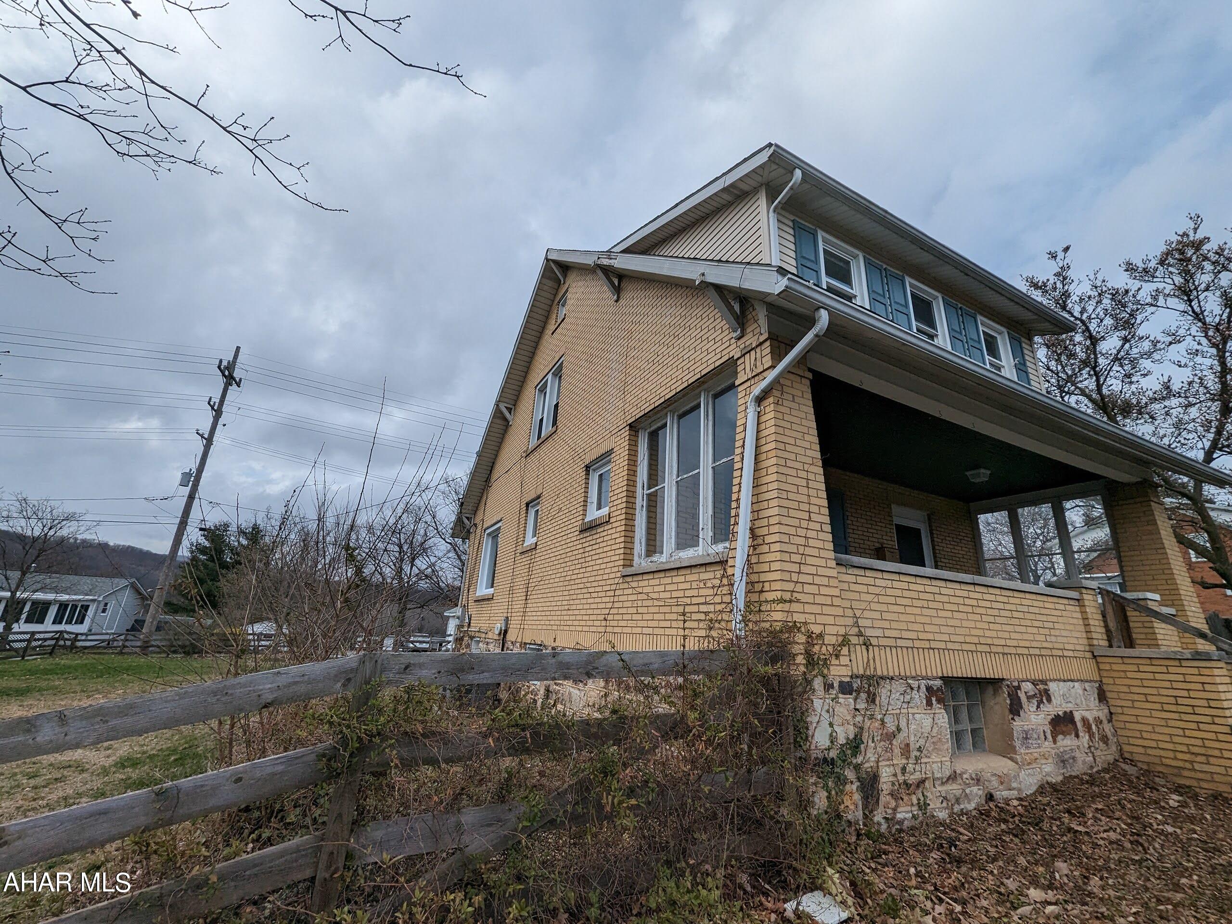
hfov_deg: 106.2
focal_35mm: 13
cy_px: 462
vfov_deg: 89.9
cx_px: 616
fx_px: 463
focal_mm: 1.95
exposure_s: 1/1357
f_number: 2.2
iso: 48
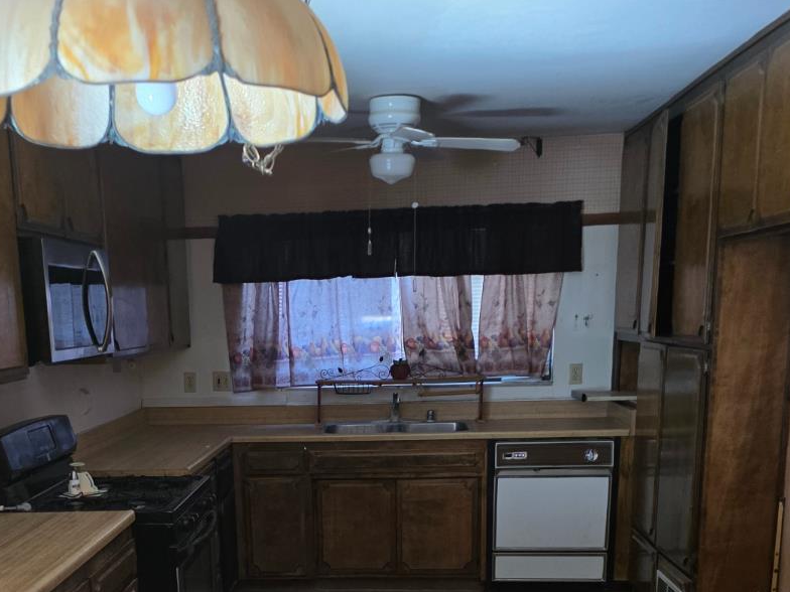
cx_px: 280
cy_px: 532
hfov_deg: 42.5
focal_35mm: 44
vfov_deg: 31.4
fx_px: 1004
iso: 320
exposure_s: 1/120
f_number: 1.7
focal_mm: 6.3
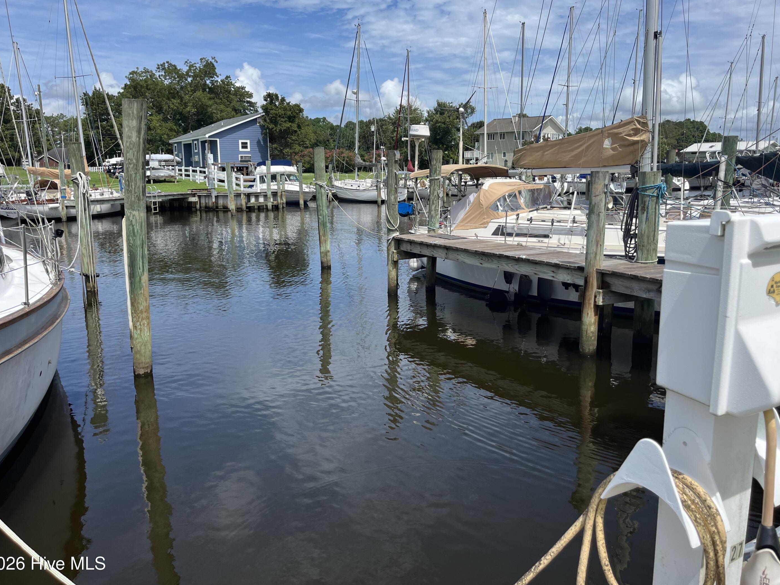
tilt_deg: -10.5
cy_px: 277
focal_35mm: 28
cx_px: 391
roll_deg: +0.6
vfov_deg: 49.7
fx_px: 631
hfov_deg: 63.4
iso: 50
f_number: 1.6
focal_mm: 5.1
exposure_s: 1/4149
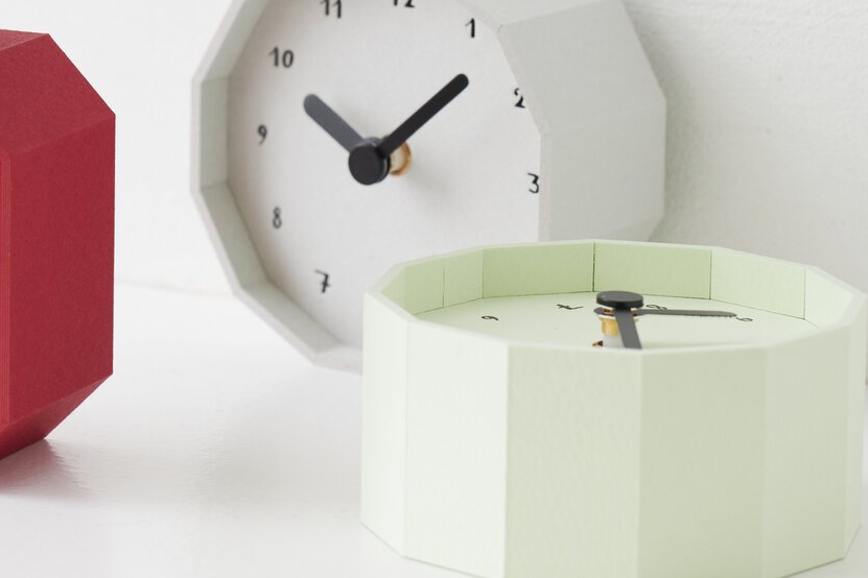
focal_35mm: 211
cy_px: -27
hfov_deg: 9.7
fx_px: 5087
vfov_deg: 6.5
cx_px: 183
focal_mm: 85
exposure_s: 1/30
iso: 400
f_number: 7.1
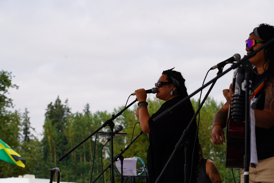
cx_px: 137
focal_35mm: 105
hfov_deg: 19.5
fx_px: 799
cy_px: 92
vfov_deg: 13.0
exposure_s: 1/250
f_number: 8
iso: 100
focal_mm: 105
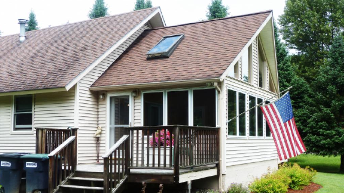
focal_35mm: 44
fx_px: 401
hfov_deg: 46.4
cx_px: 172
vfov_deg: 27.0
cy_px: 117
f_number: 4
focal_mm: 6.5
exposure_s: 1/320
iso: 80
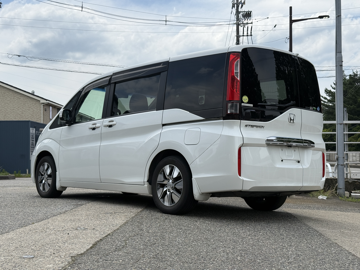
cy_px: 135
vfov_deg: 30.3
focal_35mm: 48
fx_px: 499
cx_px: 180
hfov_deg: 39.7
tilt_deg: +3.3
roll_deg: +0.9
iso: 64
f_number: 1.78
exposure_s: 1/6536
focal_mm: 6.76
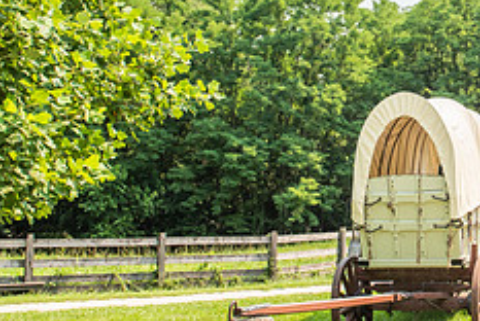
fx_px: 814
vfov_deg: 22.2
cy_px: 87
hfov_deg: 30.9
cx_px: 460
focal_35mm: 61
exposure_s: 1/3200
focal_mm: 24
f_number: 4
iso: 500
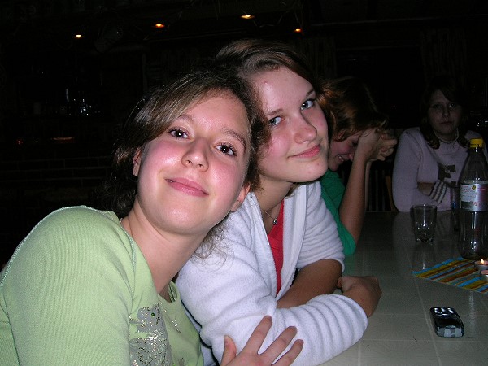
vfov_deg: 41.8
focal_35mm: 34
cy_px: 183
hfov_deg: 54.0
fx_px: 479
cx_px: 244
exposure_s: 1/60.1
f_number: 4.9
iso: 50
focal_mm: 5.7
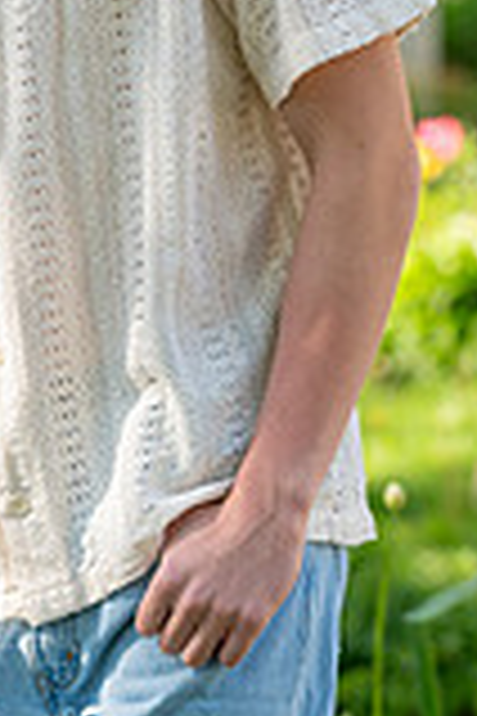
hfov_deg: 4.2
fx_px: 6518
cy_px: -27
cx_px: 137
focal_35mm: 328
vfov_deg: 6.3
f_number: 4
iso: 250
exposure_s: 1/320
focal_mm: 116
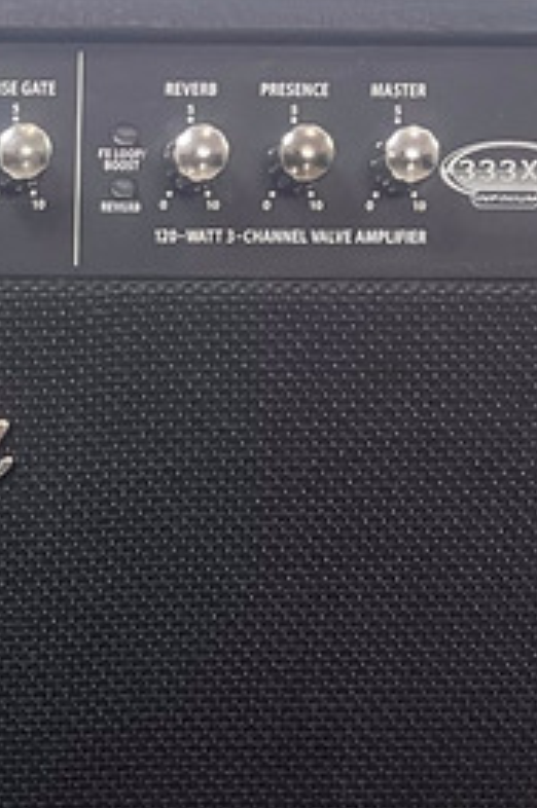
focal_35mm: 124
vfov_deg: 16.1
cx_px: -231
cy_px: 879
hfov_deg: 10.7
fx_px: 2782
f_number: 1.5
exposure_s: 1/50
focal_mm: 5.7
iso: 250
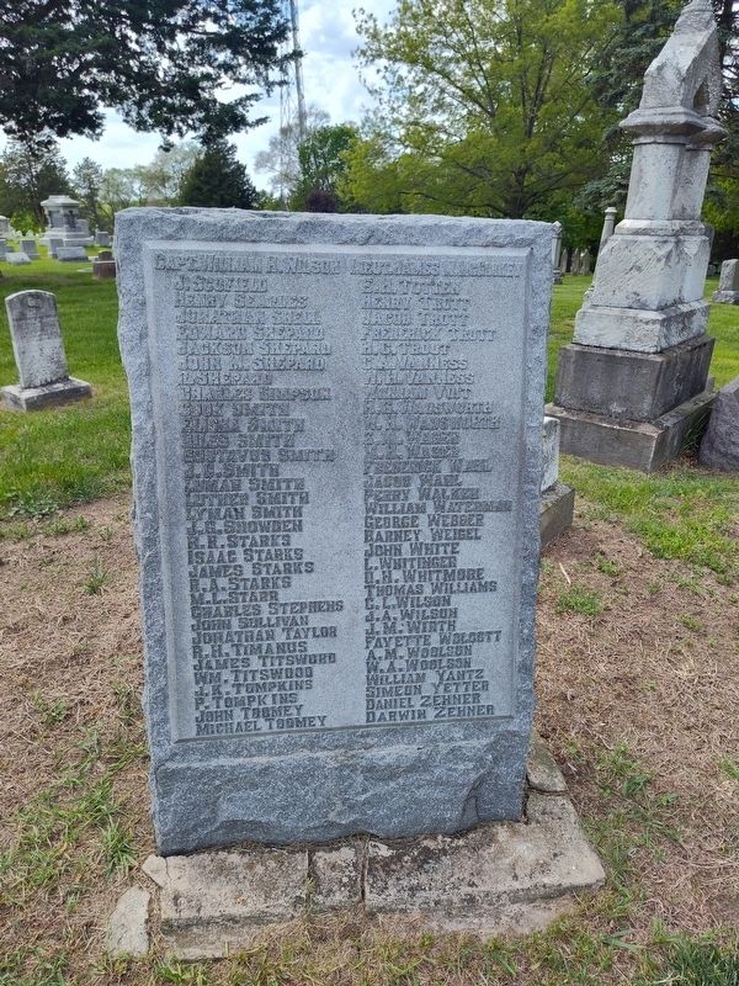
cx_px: 370
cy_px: 493
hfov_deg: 58.9
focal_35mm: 23
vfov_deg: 73.9
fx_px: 655
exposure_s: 1/731
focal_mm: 5.56
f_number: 1.8
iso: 100
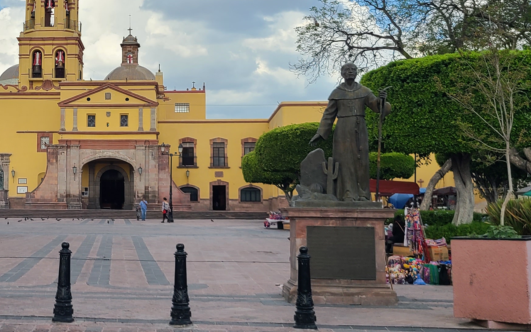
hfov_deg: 30.6
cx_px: 53
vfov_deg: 20.3
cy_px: 136
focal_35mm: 64
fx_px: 926
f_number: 1.8
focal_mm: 5.4
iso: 40
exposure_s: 1/1614
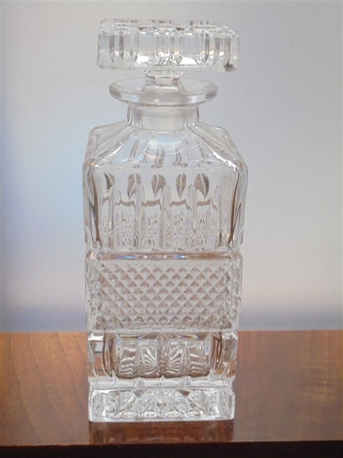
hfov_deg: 26.1
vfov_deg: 34.3
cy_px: 229
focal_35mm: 56
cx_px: 172
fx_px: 740
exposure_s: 1/30
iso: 400
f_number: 5.2
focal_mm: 10.1
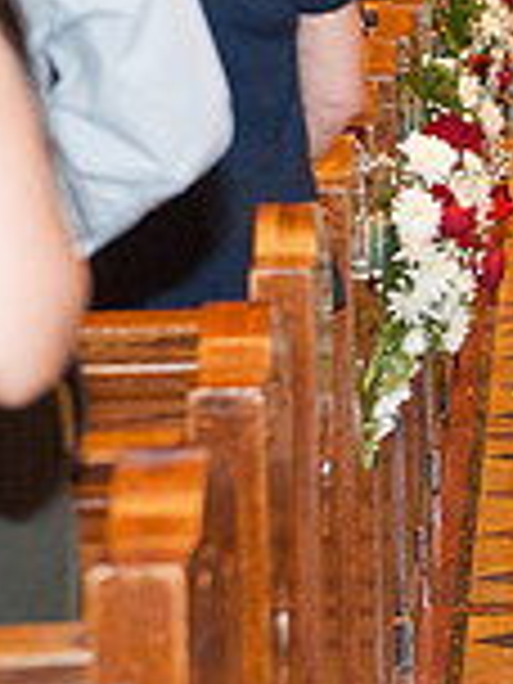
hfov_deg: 6.0
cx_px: 900
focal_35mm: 242
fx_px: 4782
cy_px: 158
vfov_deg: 8.2
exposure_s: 1/100
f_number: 4
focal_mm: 66
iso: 4000
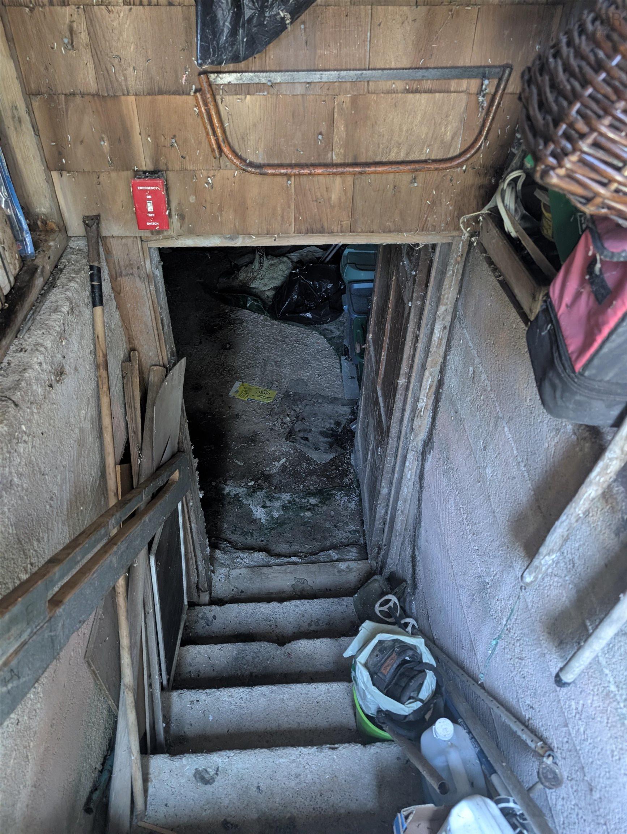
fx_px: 578
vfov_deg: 71.5
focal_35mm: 24
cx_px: 314
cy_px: 417
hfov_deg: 56.9
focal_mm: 6.9
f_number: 1.68
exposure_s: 1/94.7
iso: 1597
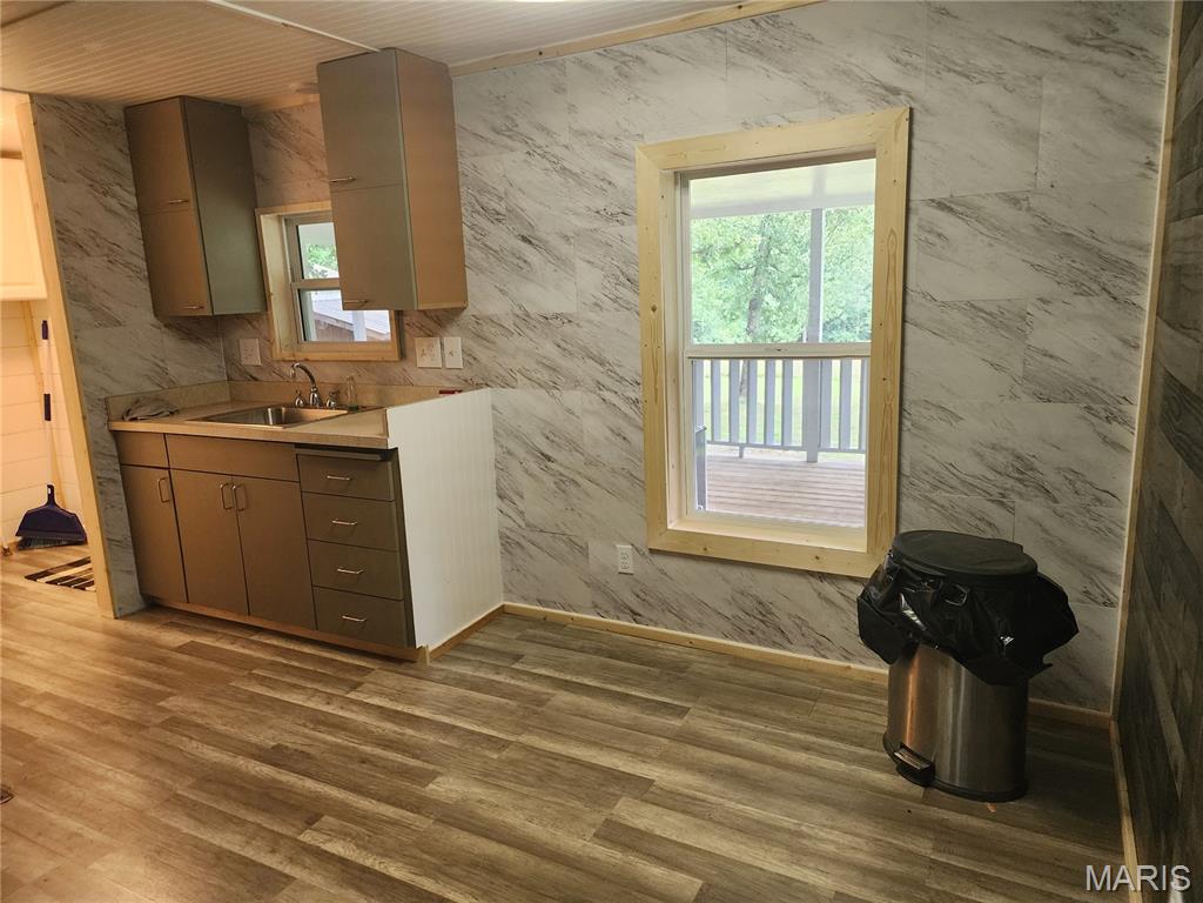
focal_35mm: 23
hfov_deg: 73.9
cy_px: 452
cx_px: 602
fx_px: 799
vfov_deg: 58.9
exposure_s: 1/120
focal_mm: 6.4
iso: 500
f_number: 1.8
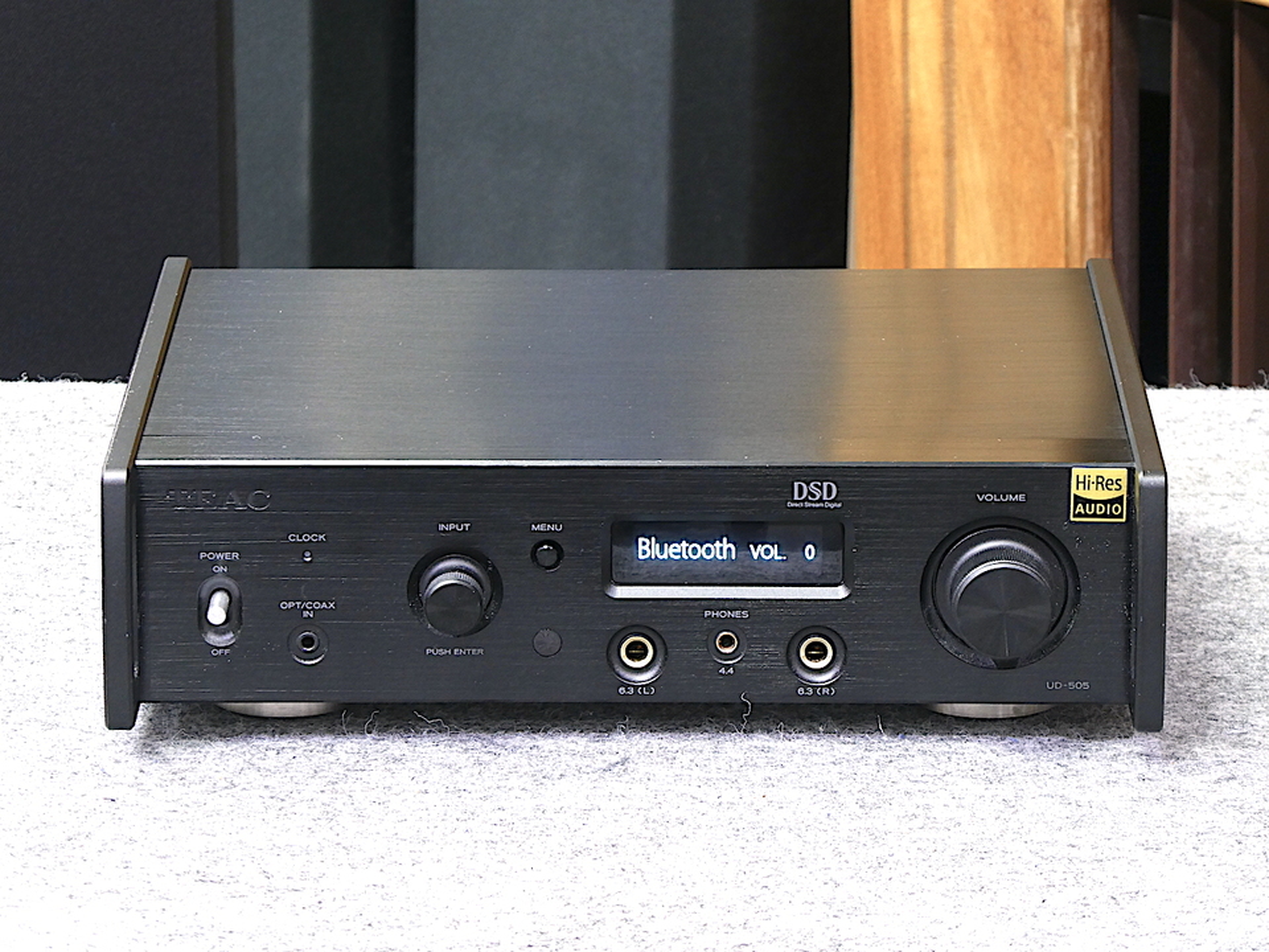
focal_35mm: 172
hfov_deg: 11.5
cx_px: 634
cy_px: 476
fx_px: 6305
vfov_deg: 8.6
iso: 200
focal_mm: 30.9
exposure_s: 1/1.3
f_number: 5.6
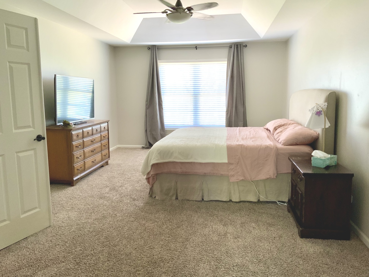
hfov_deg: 61.7
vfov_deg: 48.2
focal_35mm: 29
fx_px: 309
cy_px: 138
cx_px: 184
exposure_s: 1/60
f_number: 1.8
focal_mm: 3
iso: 125
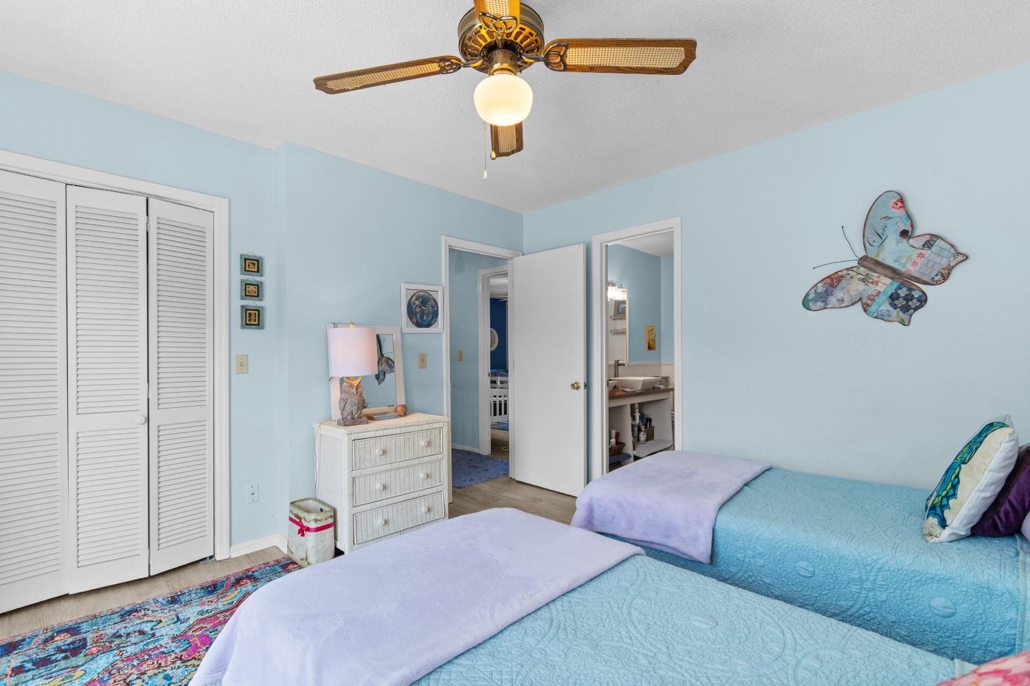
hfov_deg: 100.4
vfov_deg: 77.3
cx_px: 515
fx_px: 429
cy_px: 343
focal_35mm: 15
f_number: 4.5
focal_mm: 10
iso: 100
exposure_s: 1/25
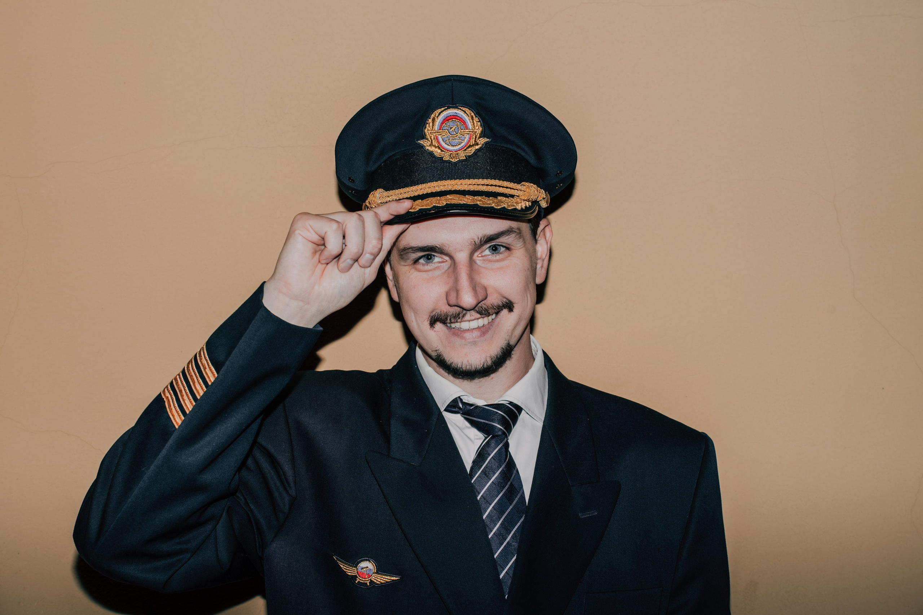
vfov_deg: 18.9
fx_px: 1846
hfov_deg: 28.1
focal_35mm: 72
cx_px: 462
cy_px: 308
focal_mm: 72
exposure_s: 1/100
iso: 1000
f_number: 8
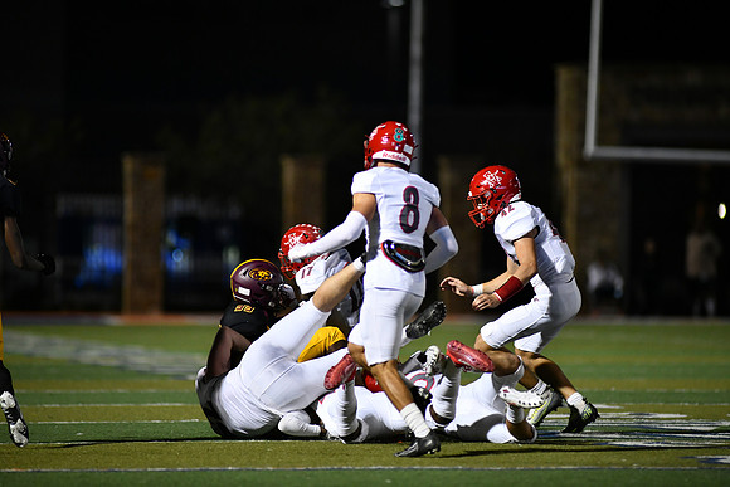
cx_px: 365
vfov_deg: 4.6
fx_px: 6084
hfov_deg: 6.9
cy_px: 244
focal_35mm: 300
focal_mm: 300
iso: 2200
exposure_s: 1/1000
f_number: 2.8
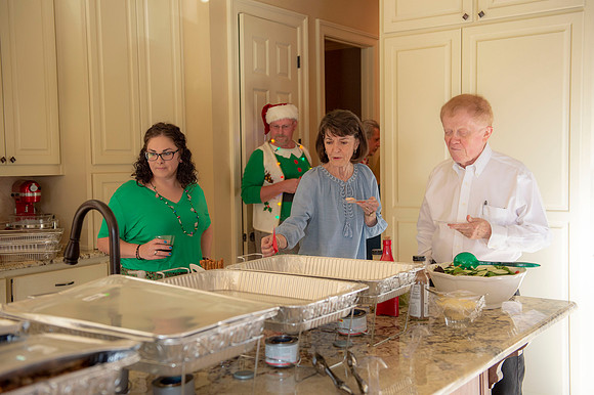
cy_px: 198
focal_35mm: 45
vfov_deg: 29.8
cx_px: 297
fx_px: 742
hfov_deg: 43.6
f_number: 4
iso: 800
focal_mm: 45
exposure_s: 1/160
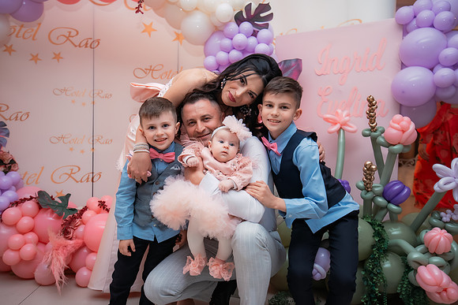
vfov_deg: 47.2
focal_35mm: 27
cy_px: 154
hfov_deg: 66.4
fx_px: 350
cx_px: 216
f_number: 2.8
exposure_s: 1/200
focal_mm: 26
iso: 1600
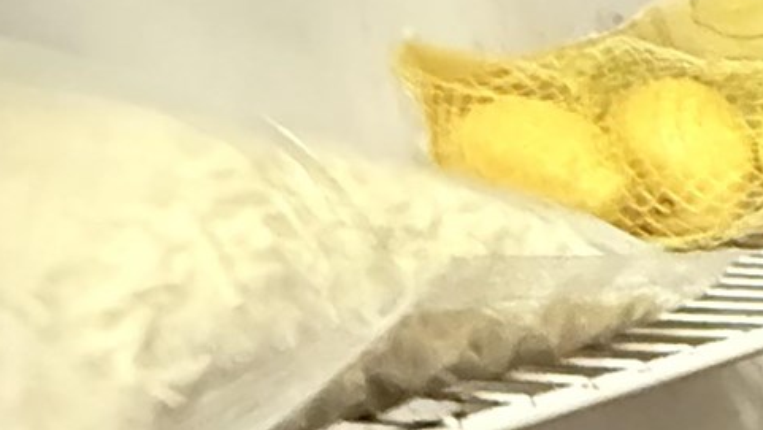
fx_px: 1477
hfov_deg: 20.9
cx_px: 1336
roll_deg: -1.6
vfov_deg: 14.8
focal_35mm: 73
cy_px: 736
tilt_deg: -27.4
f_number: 2.2
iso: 1600
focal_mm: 2.22
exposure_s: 1/40
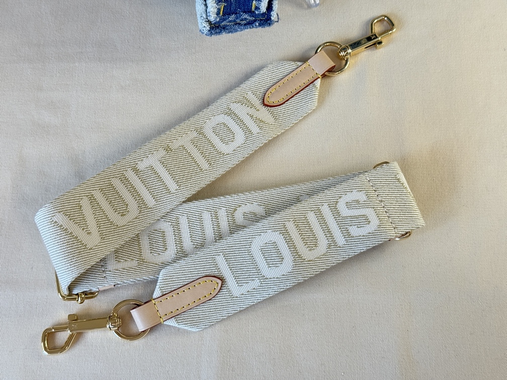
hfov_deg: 39.7
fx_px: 703
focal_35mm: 48
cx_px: 254
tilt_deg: -68.9
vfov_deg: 30.3
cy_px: 190
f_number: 1.78
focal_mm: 6.76
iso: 80
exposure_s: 1/100
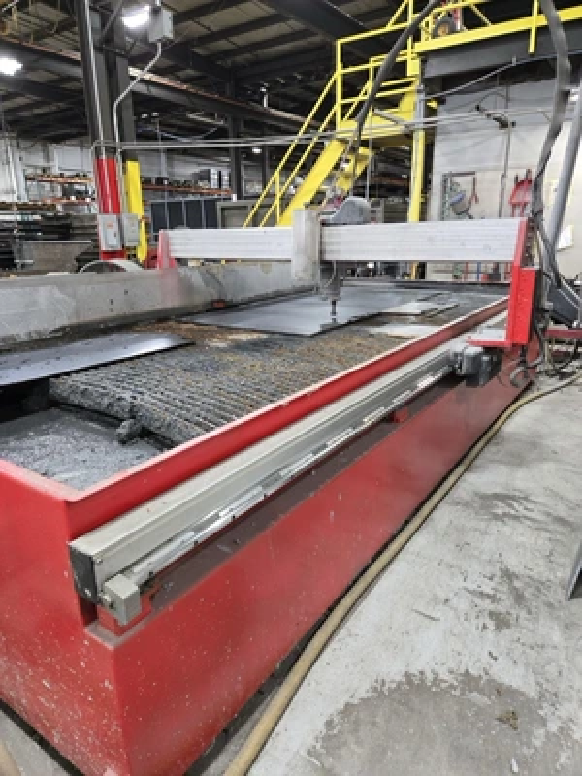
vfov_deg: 73.9
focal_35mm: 23
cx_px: 291
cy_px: 388
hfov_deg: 58.9
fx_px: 516
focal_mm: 5.4
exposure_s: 1/120
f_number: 1.8
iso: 640
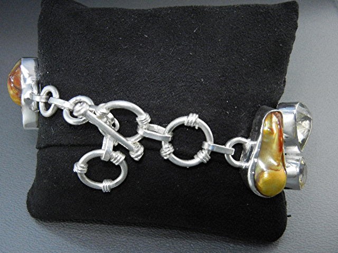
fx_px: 381
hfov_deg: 47.9
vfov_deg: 36.8
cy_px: 126
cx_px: 169
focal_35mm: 39
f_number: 7.4
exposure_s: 1/30
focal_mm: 7.1
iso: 800
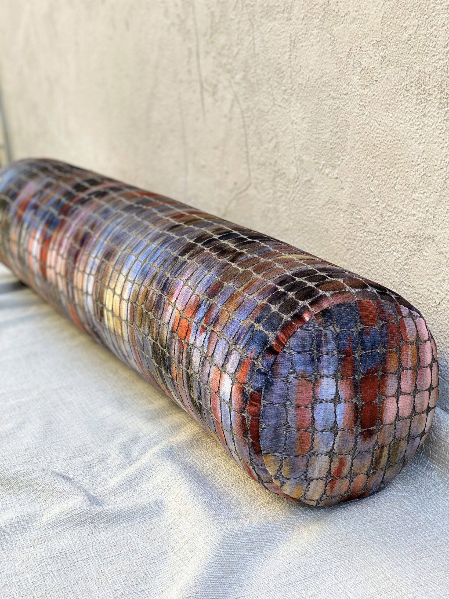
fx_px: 899
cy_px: 300
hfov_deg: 28.0
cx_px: 224
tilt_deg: -15.9
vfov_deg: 36.8
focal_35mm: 52
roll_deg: +3.5
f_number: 2
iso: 20
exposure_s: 1/126
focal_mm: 6
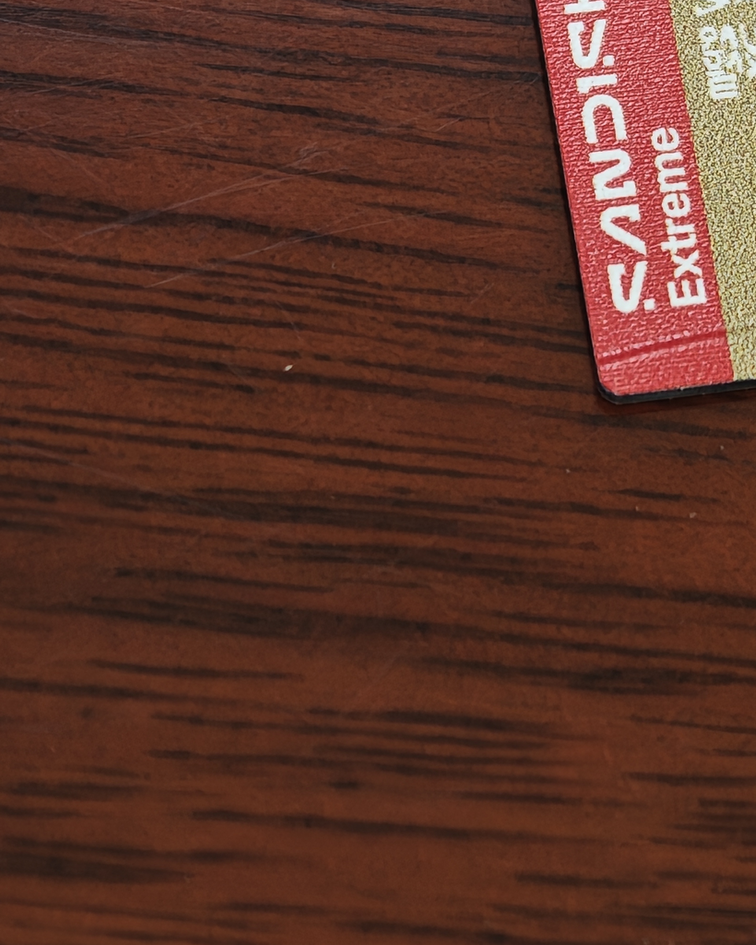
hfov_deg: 5.7
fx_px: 7634
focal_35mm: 273
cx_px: 702
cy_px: 196
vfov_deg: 7.1
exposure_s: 1/14
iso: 640
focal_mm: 16.53
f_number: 2.1
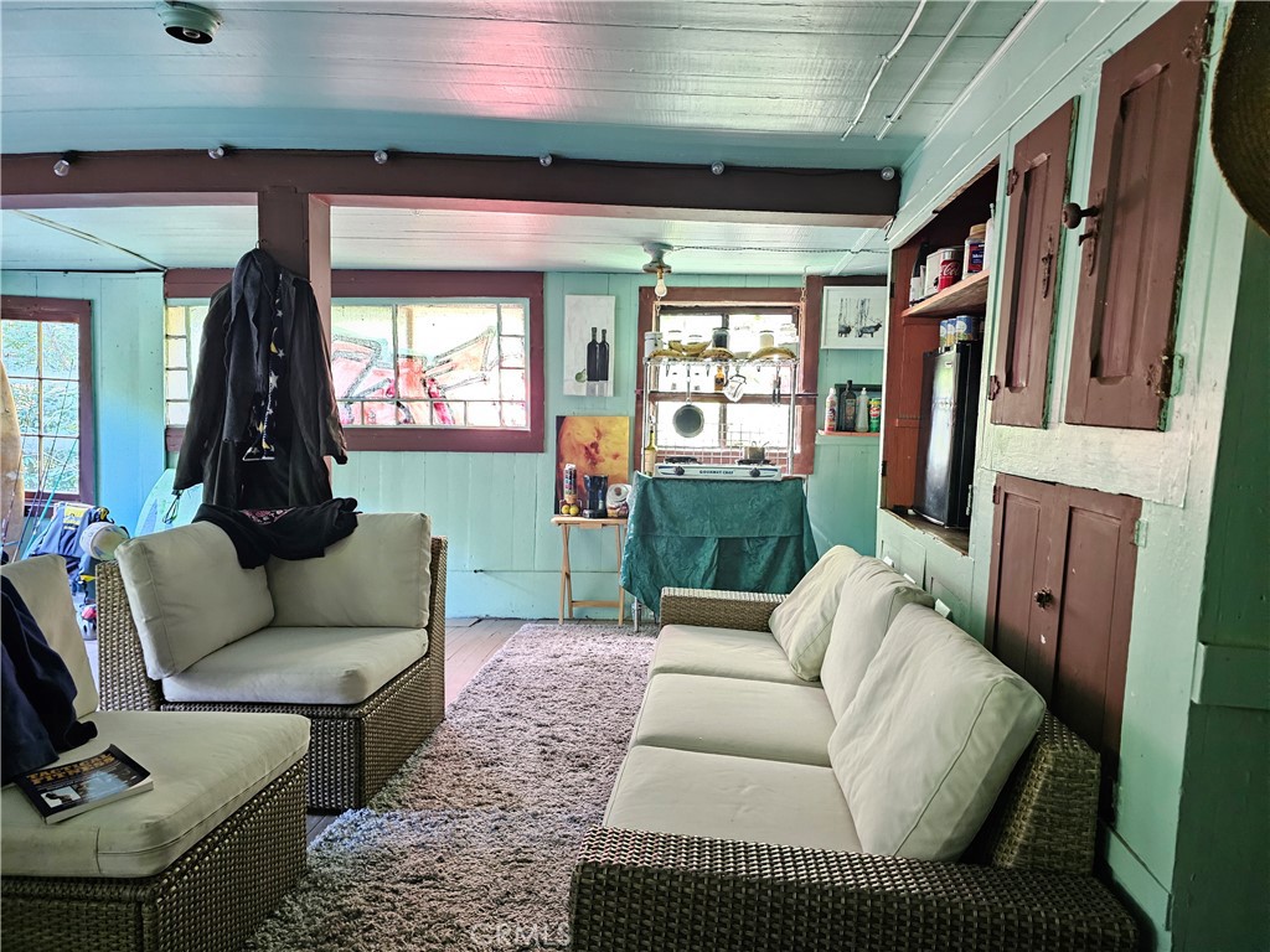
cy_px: 476
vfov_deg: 58.9
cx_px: 635
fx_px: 844
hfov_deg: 73.9
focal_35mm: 23
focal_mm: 6.3
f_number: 1.7
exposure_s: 1/24
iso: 1000
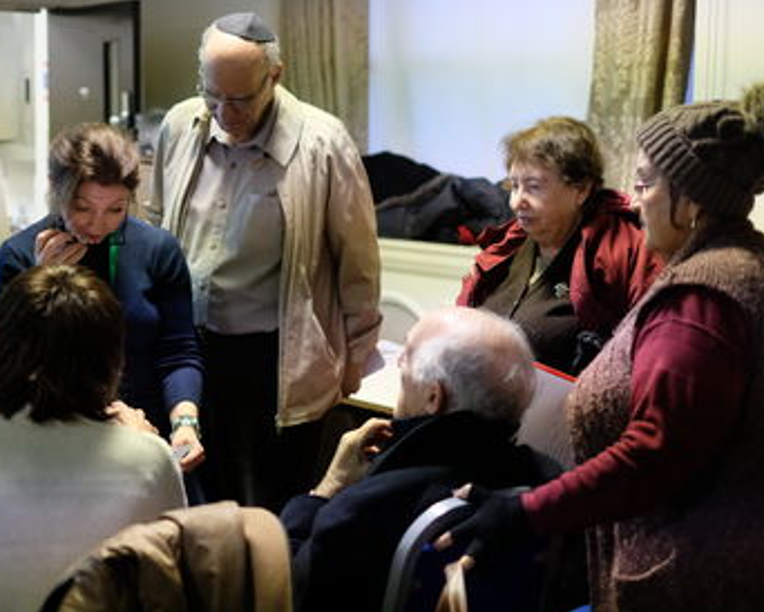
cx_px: 373
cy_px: 310
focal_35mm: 61
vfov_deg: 25.0
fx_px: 1380
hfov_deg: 30.9
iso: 3200
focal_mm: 35
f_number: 1.8
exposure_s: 1/180
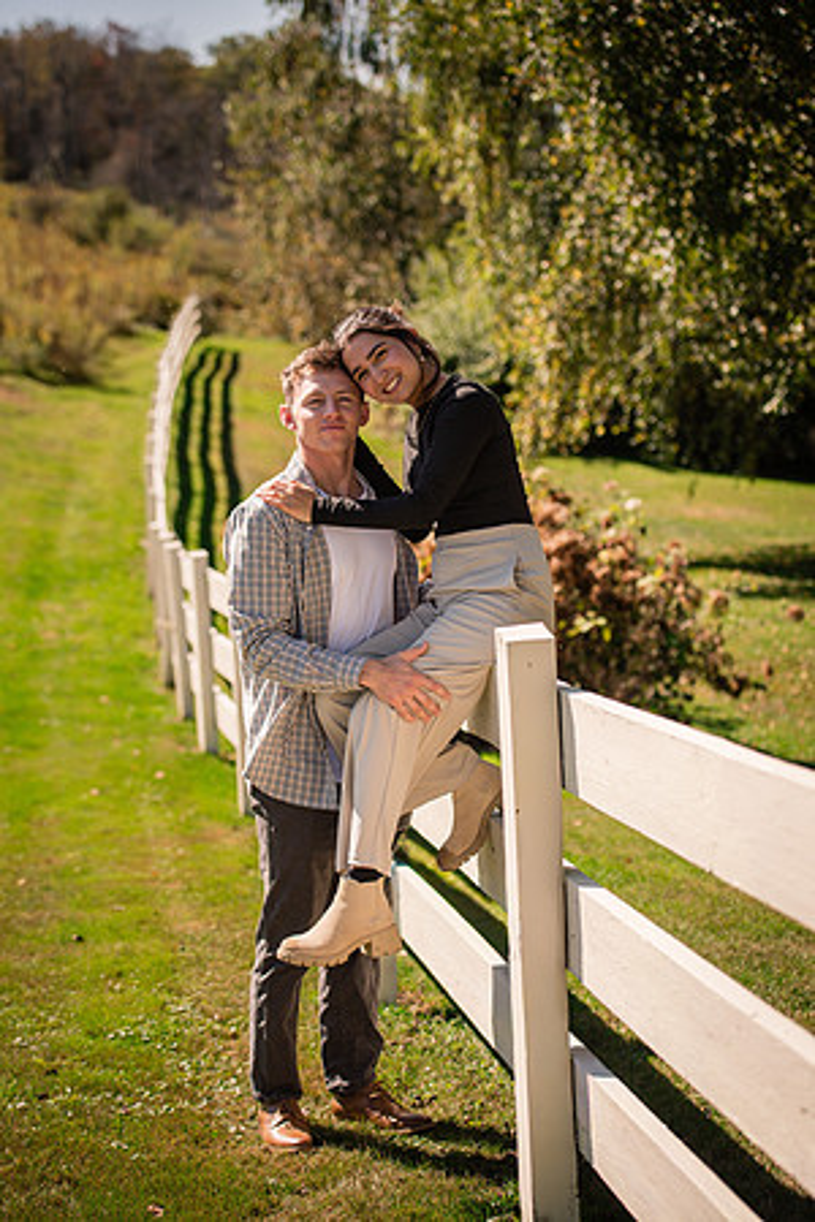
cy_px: 611
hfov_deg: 19.5
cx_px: 408
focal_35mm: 70
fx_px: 2377
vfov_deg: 28.8
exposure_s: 1/4000
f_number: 3.2
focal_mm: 70
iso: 200
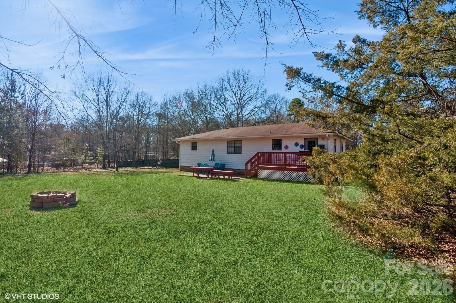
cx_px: 228
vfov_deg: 71.9
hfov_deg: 95.1
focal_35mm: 16
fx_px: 209
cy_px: 152
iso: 200
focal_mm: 11
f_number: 8
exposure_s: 1/320
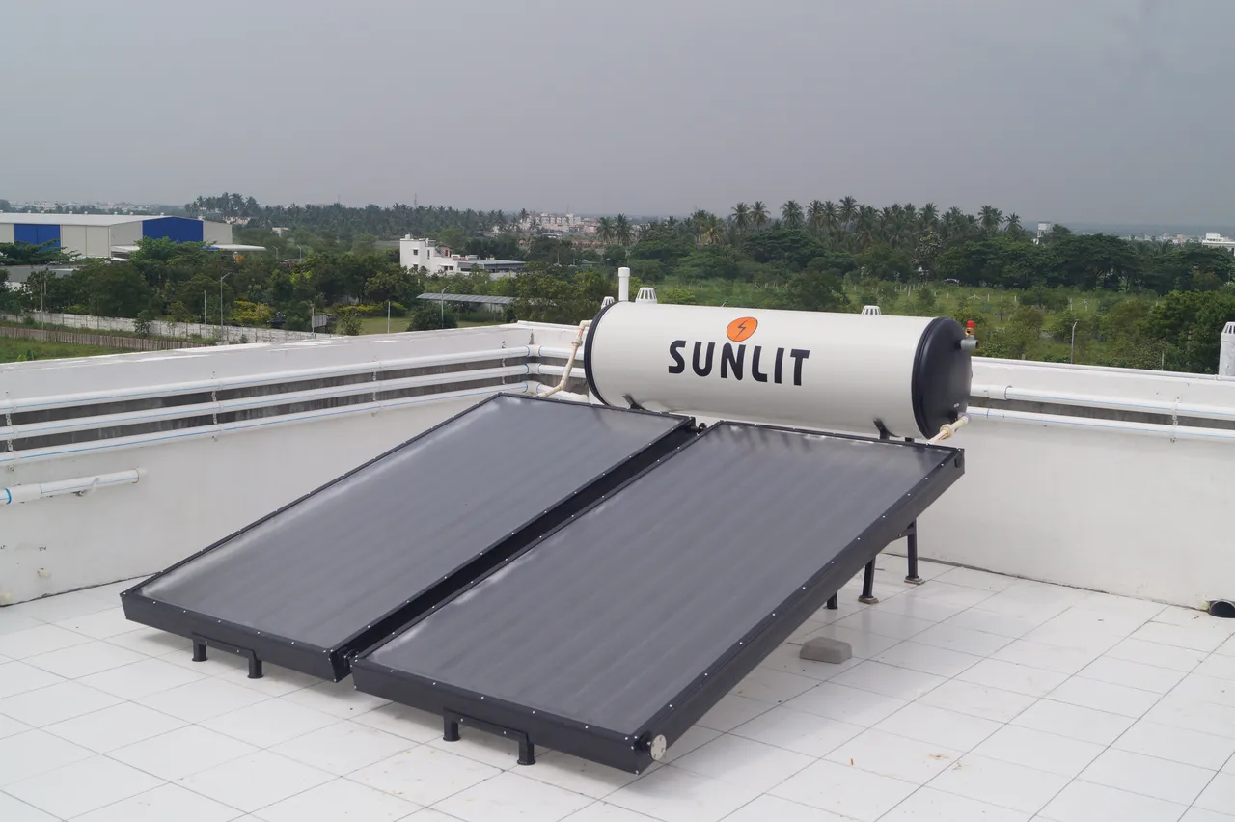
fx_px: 1337
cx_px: 618
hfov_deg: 49.6
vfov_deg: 34.2
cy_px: 411
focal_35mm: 39
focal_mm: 26
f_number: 11
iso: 100
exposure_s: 1/320
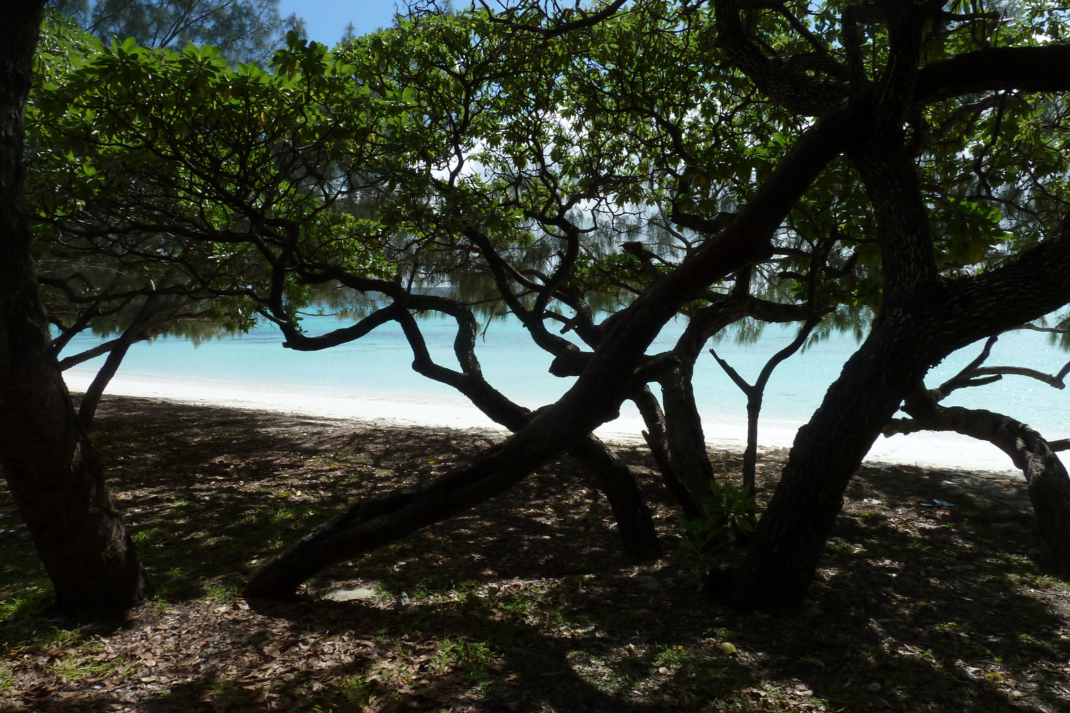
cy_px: 341
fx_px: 802
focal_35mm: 27
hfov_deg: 67.4
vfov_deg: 47.9
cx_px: 519
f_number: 5.6
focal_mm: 4.1
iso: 80
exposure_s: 1/400
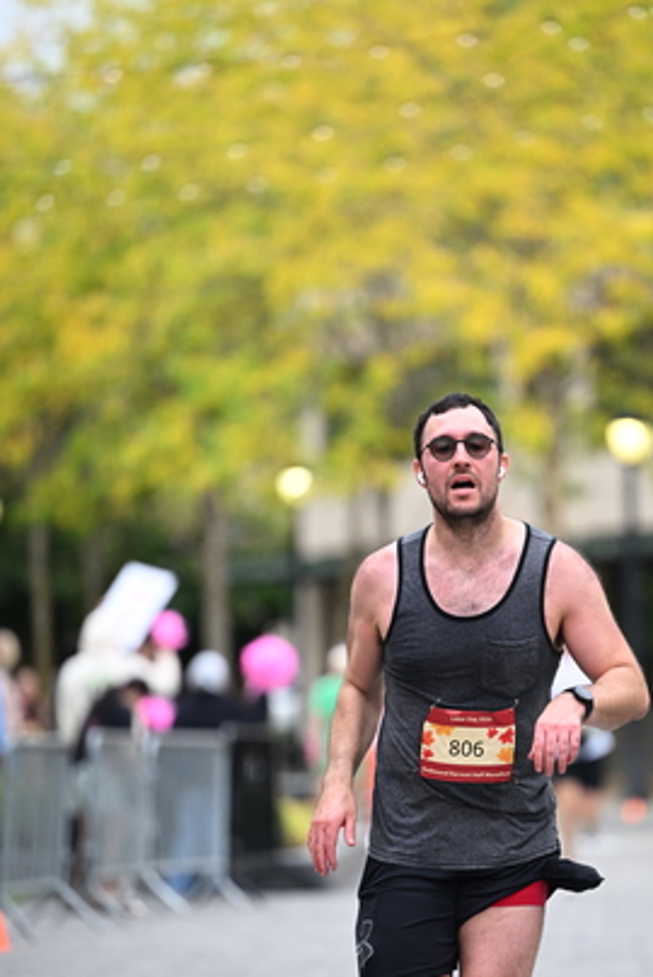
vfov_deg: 8.6
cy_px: 622
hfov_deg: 5.8
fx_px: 6464
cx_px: 427
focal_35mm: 238
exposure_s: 1/1600
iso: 1000
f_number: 2.8
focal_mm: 175
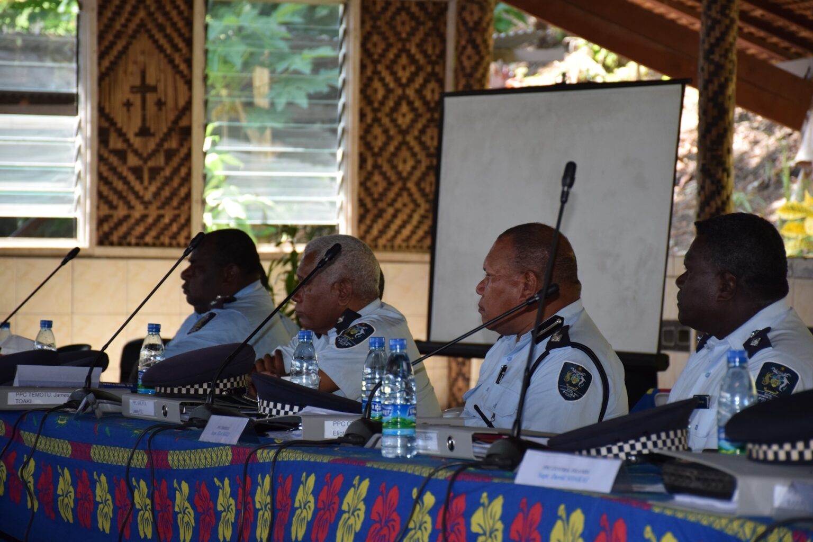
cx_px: 406
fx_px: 3387
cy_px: 271
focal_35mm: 150
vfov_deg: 9.1
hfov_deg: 13.7
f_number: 5.6
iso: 560
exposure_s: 1/125
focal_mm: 100
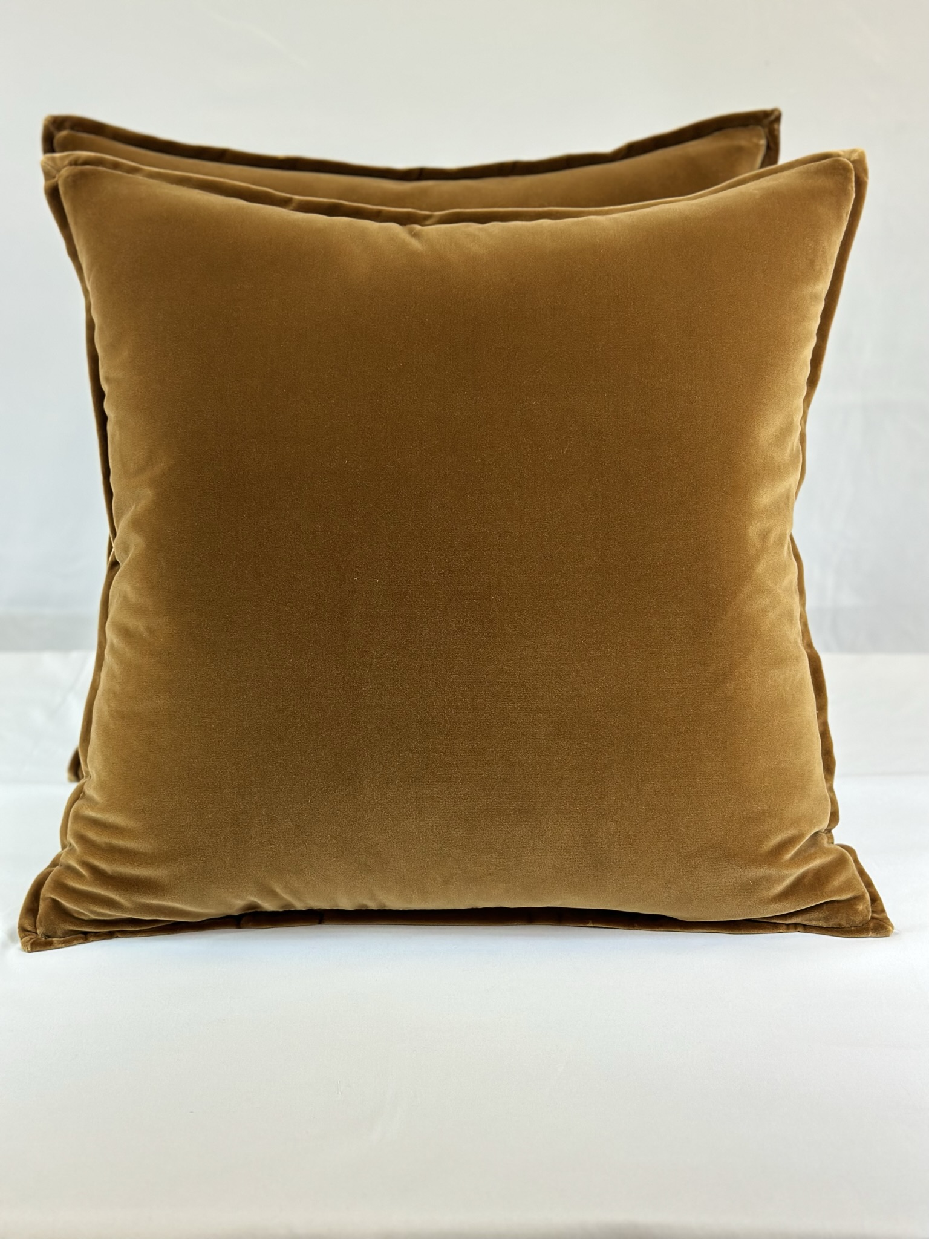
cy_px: 620
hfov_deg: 30.3
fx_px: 1718
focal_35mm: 48
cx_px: 464
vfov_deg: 39.7
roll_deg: +0.8
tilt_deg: -16.7
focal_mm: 6.86
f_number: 1.78
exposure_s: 1/120
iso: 125
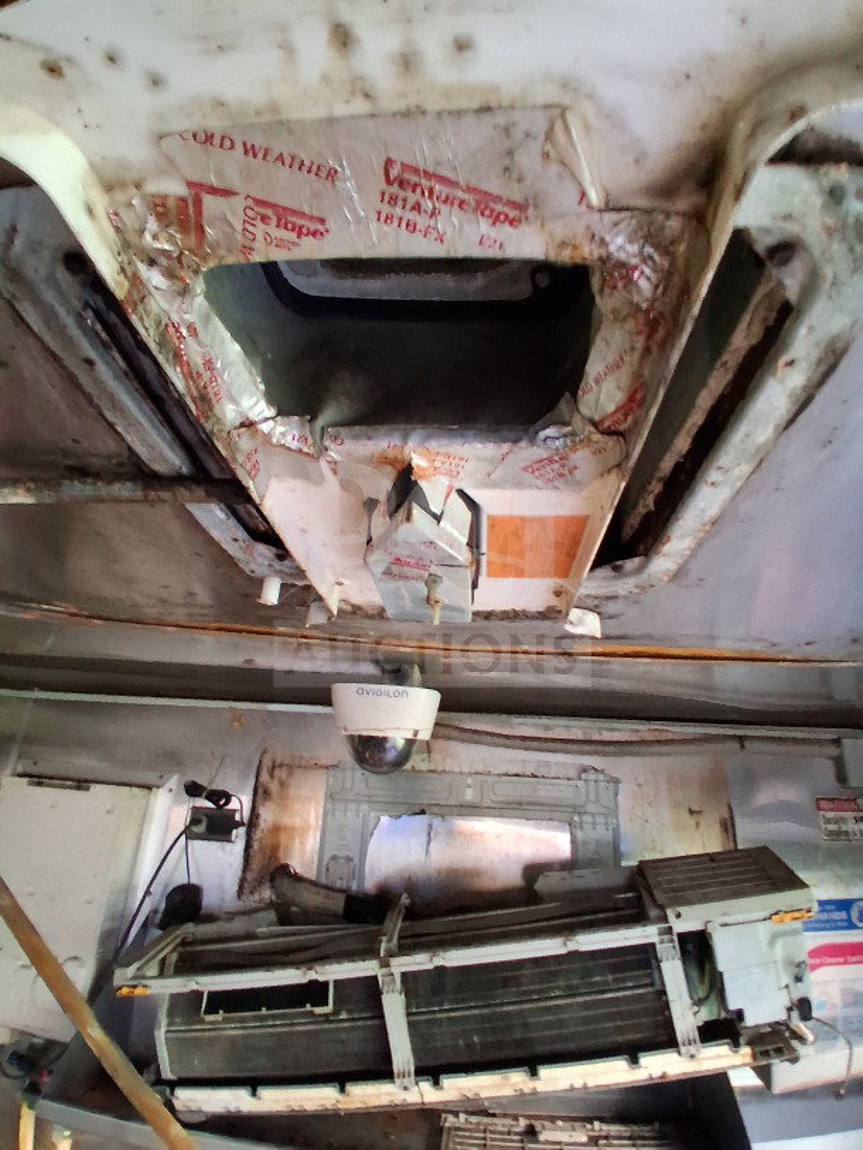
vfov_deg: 91.0
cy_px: 575
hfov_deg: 74.7
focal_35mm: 17
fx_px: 565
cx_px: 432
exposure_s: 1/24
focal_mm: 1.4
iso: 500
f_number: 2.2
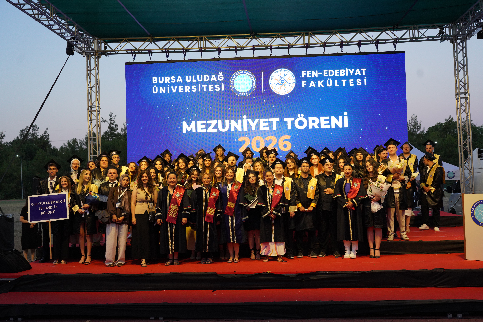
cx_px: 242
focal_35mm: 40
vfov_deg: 33.4
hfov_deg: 48.5
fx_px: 537
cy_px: 161
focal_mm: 40
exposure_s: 1/250
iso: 1600
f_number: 5
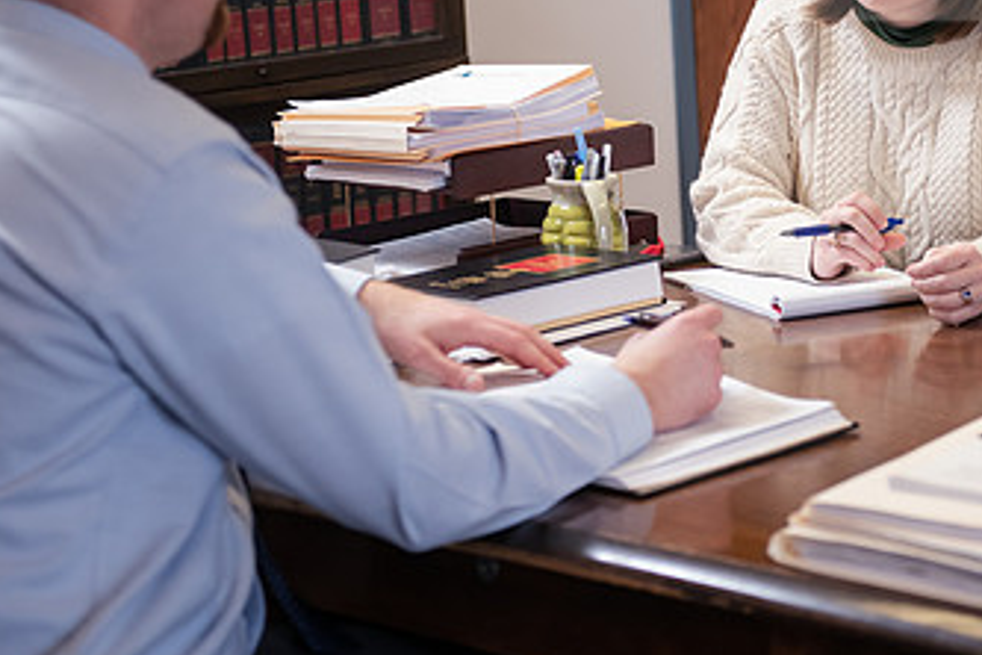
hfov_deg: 20.1
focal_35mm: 101
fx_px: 2755
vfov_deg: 13.5
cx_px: 705
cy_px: 131
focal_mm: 58
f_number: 3.2
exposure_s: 1/160
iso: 1000
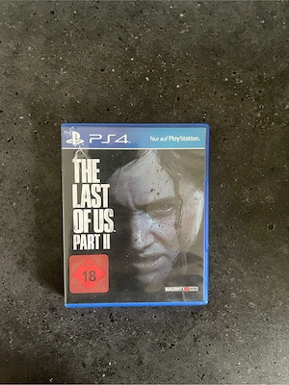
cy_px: 192
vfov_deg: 69.4
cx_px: 144
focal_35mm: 25
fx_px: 278
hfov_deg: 54.9
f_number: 1.6
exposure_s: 1/30
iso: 640
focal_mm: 5.1
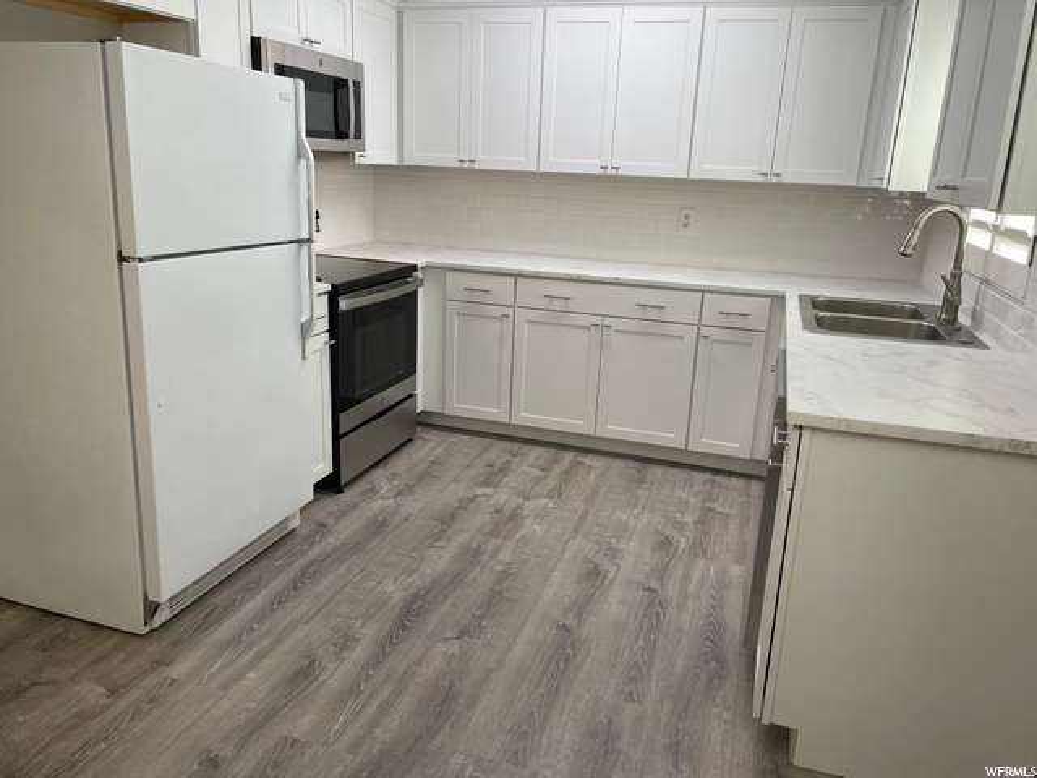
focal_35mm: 26
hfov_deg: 67.3
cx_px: 518
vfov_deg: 53.1
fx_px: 779
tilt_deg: -14.7
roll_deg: -2.6
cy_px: 389
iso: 40
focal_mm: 4.2
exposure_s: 1/120
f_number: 1.6
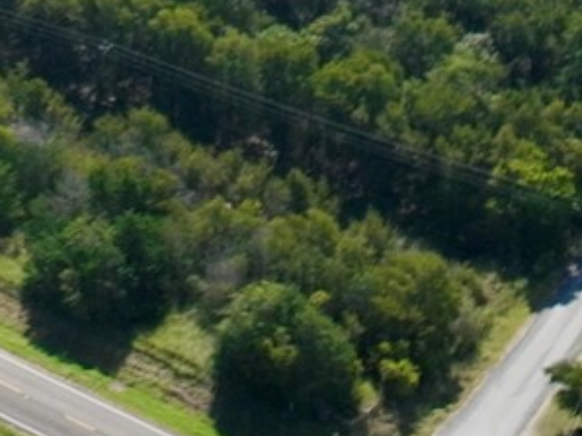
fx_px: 2772
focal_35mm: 165
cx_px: 118
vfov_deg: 7.9
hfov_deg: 11.9
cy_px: -803
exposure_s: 1/4000
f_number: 2.8
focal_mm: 12.29
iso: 200
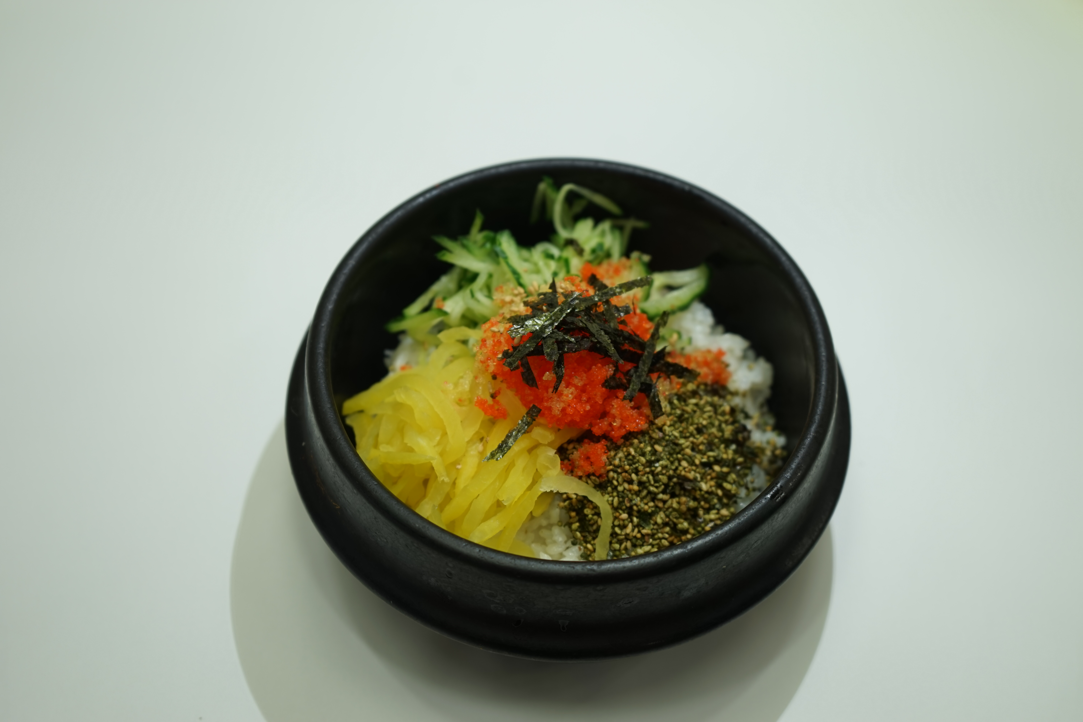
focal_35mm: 40
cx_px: 542
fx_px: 1203
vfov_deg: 33.4
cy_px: 361
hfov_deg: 48.5
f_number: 4
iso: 100
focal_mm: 40
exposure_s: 1/50
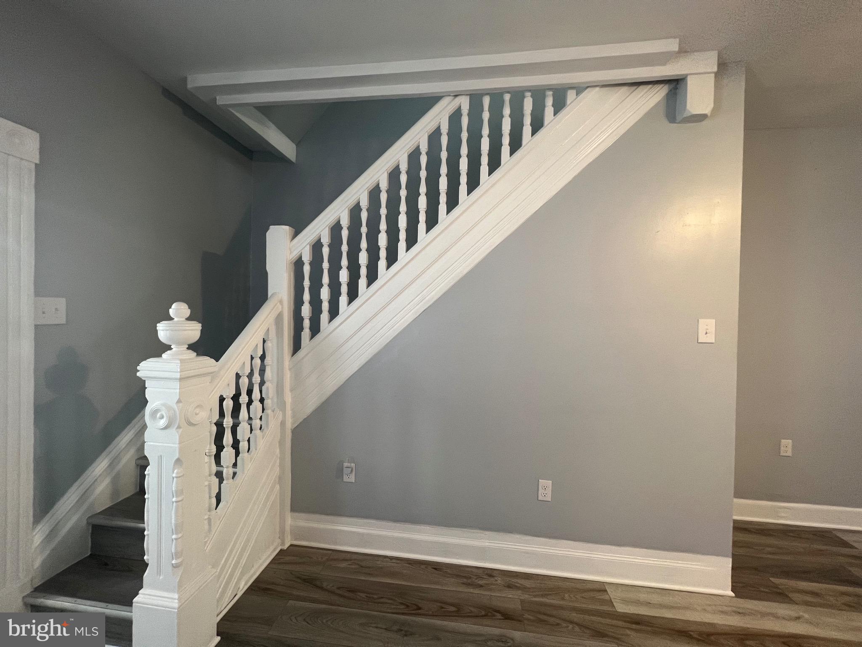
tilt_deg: -0.9
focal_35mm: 13
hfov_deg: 106.2
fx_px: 324
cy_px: 324
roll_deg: -1.2
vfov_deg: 89.9
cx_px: 431
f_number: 1.8
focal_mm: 1.57
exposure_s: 1/60
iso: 160
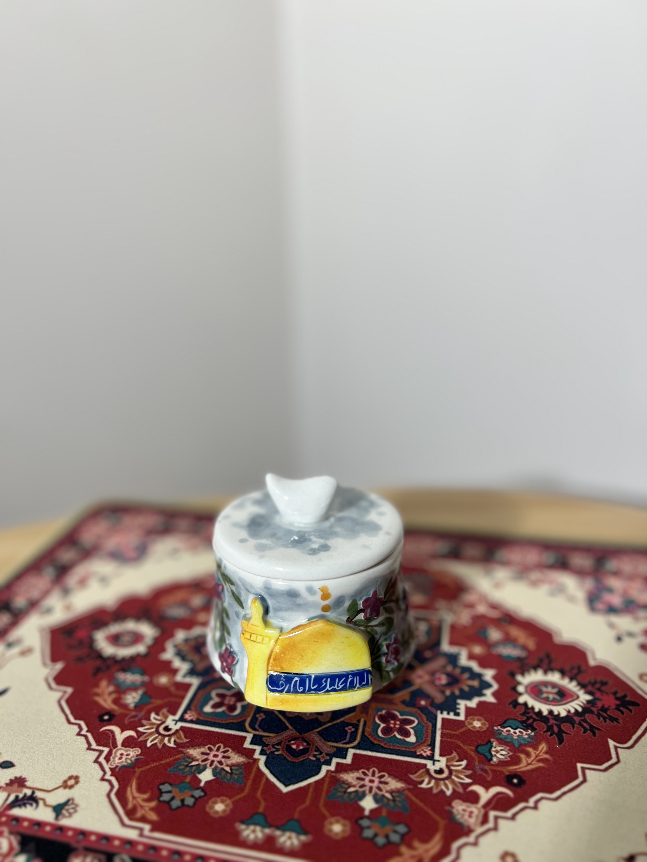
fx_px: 648
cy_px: 431
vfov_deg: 67.3
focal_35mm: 26
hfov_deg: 53.1
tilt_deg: -21.6
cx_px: 324
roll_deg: +0.8
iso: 50
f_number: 1.5
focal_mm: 5.7
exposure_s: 1/306
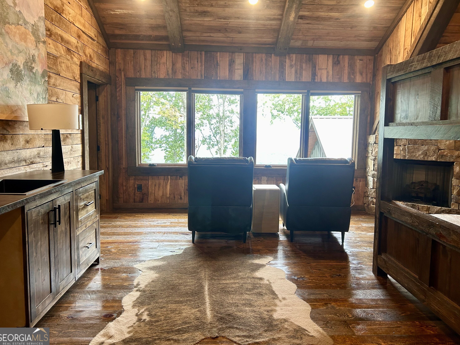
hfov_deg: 65.3
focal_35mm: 27
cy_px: 166
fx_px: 359
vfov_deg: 51.4
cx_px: 235
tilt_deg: -5.4
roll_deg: -1.0
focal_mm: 5.7
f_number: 1.5
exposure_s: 1/120
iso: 125
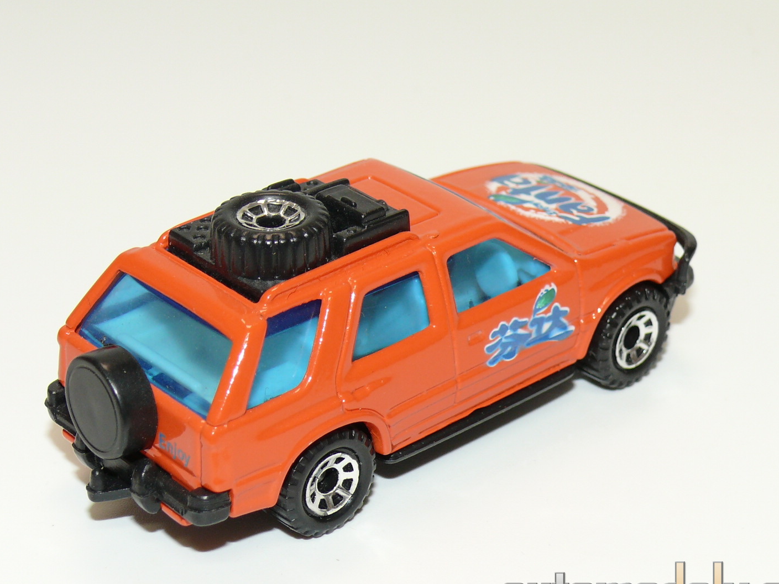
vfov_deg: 16.1
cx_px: 375
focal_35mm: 92
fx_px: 2071
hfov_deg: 21.3
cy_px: 314
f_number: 4
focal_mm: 11.9
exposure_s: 1/30
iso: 100
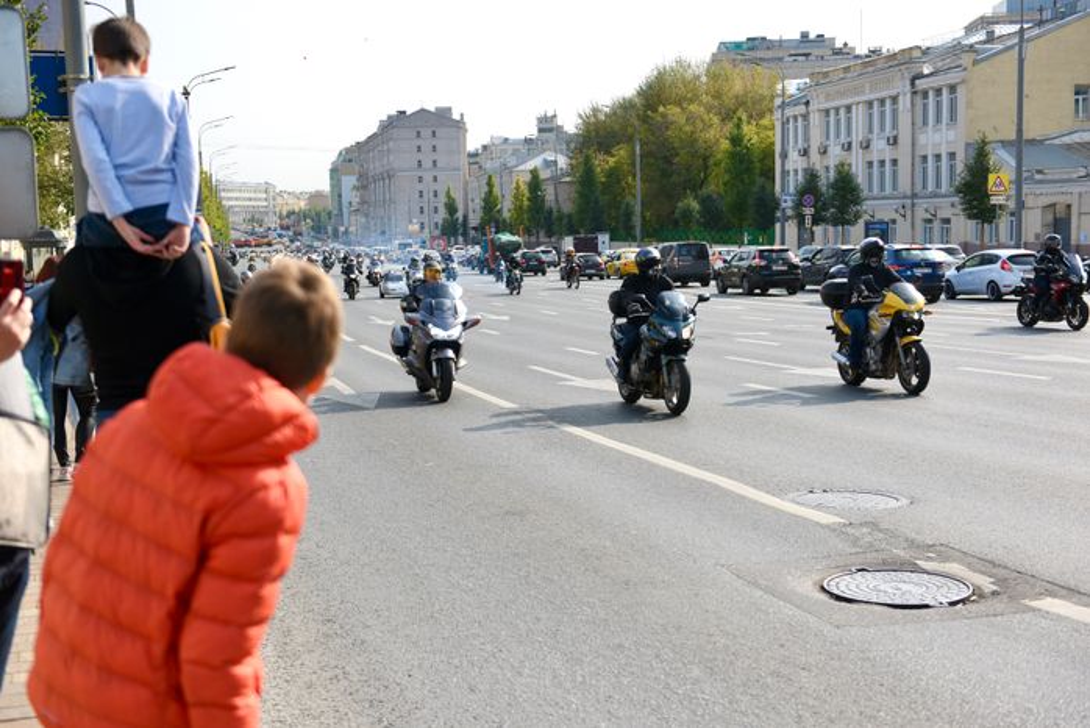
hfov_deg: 41.1
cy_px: 364
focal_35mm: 48
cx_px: 545
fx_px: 1454
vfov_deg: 28.1
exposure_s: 1/3200
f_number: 4
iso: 320
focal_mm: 48
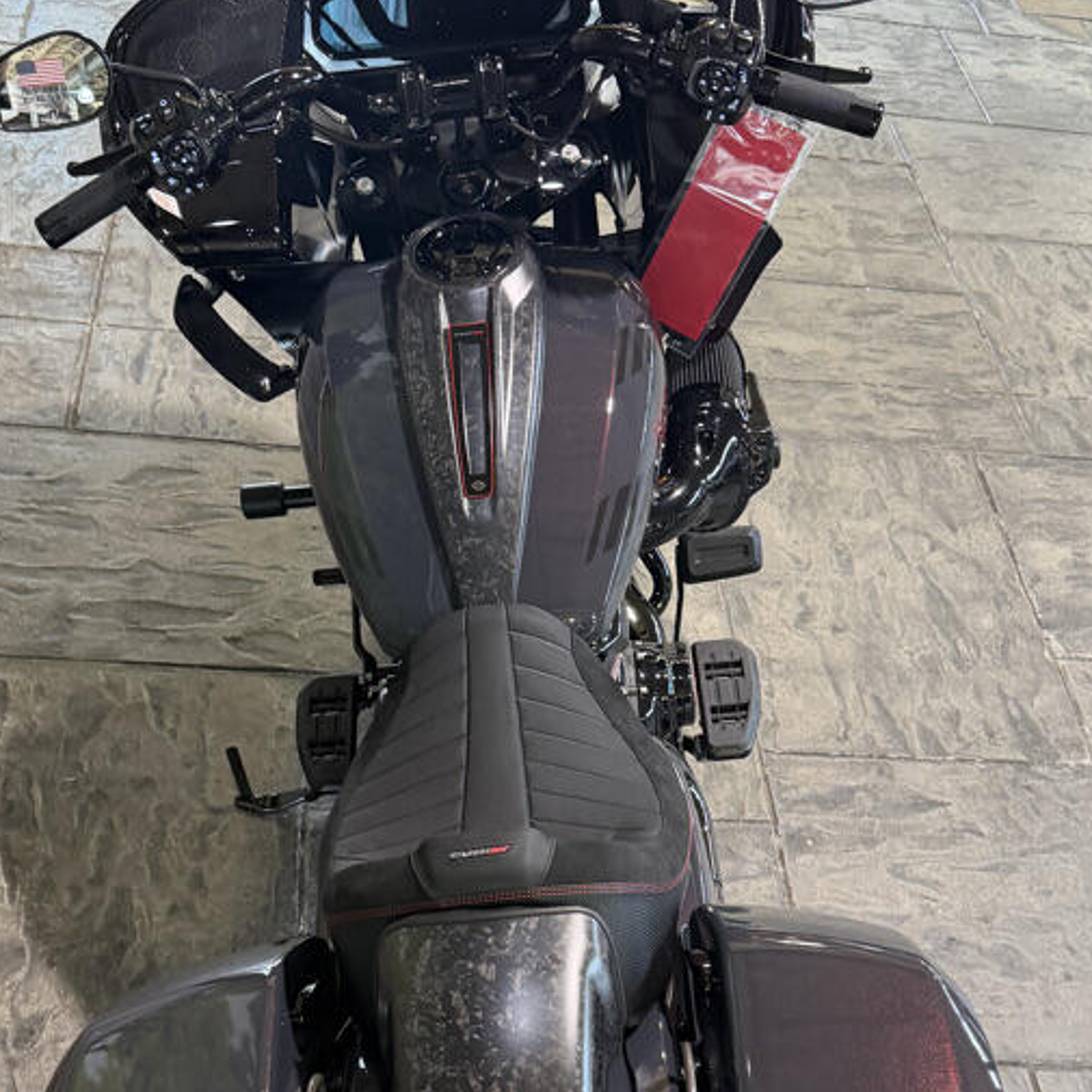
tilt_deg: -49.0
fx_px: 1535
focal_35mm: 43
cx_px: 523
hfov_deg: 39.2
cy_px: 783
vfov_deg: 38.4
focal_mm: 6.76
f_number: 1.78
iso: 200
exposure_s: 1/60
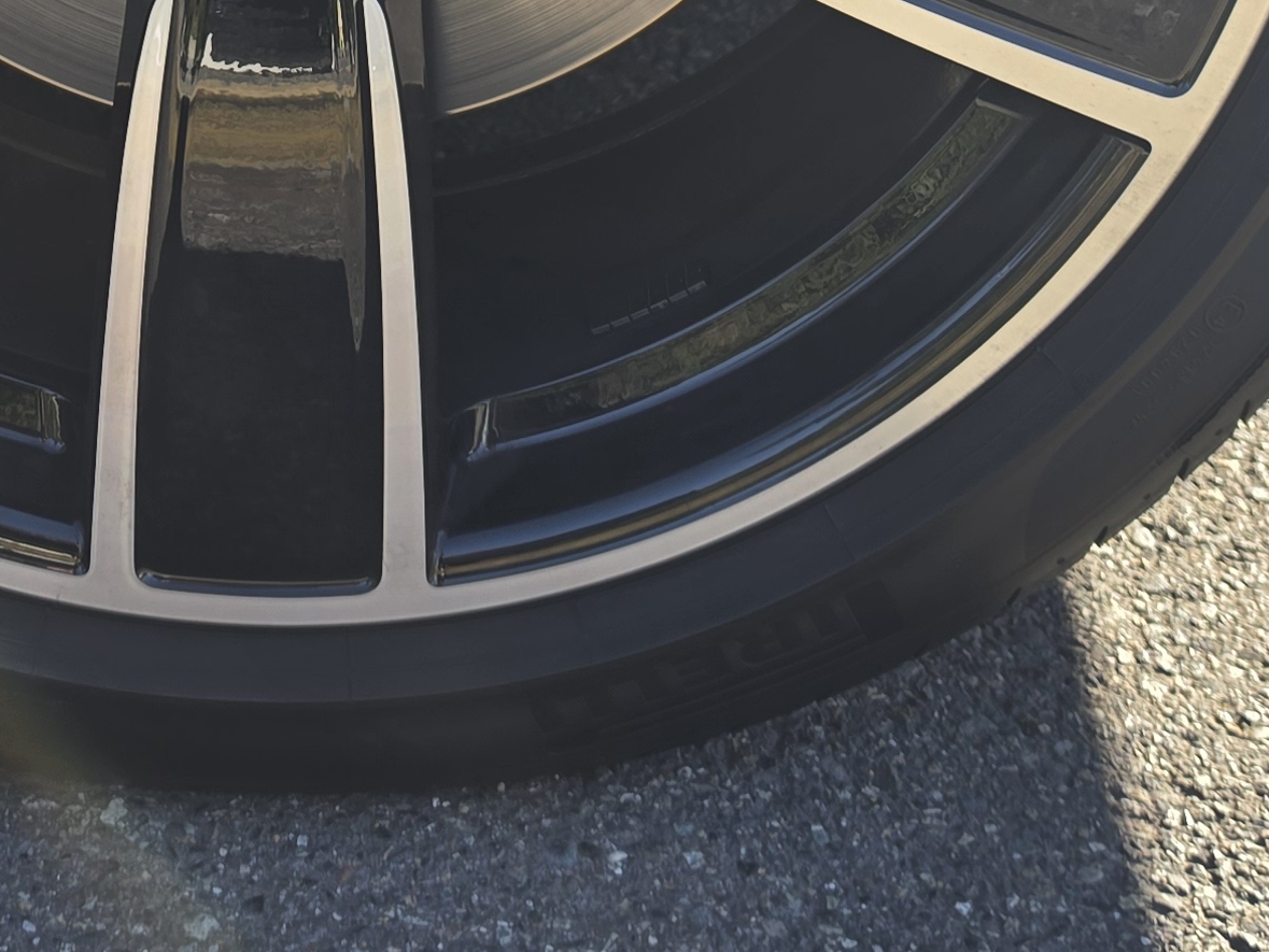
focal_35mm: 78
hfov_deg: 24.7
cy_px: -474
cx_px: 307
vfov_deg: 17.1
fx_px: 2860
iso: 10
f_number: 1.4
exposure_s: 1/181
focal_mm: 6.5
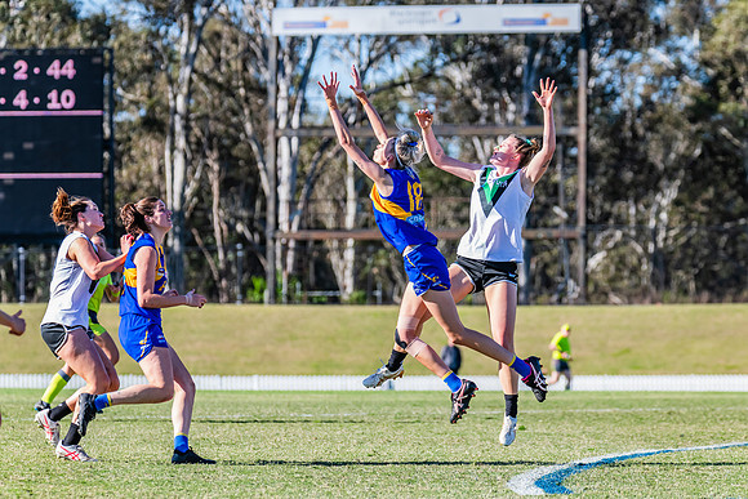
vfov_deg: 5.3
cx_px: 403
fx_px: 5402
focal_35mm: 260
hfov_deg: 7.9
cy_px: 231
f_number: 6.3
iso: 640
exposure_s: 1/1250
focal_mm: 240
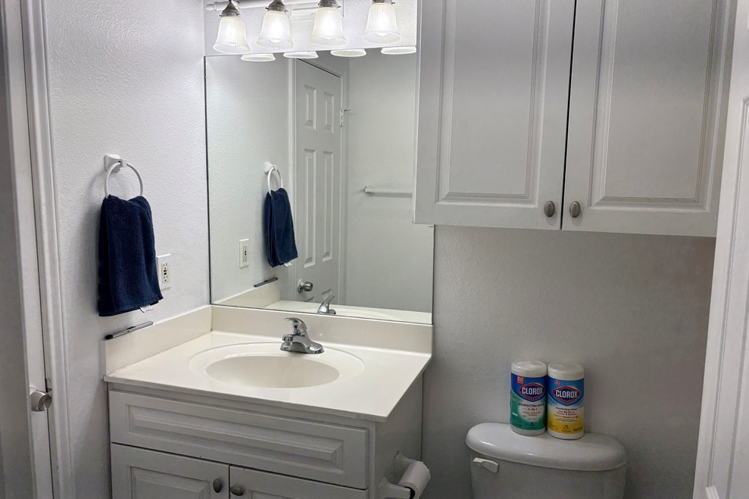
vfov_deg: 46.4
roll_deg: +0.0
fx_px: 582
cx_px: 378
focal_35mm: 28
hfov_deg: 65.5
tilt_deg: -7.0
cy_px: 254
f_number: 1.6
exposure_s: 1/257
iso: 64
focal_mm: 5.96
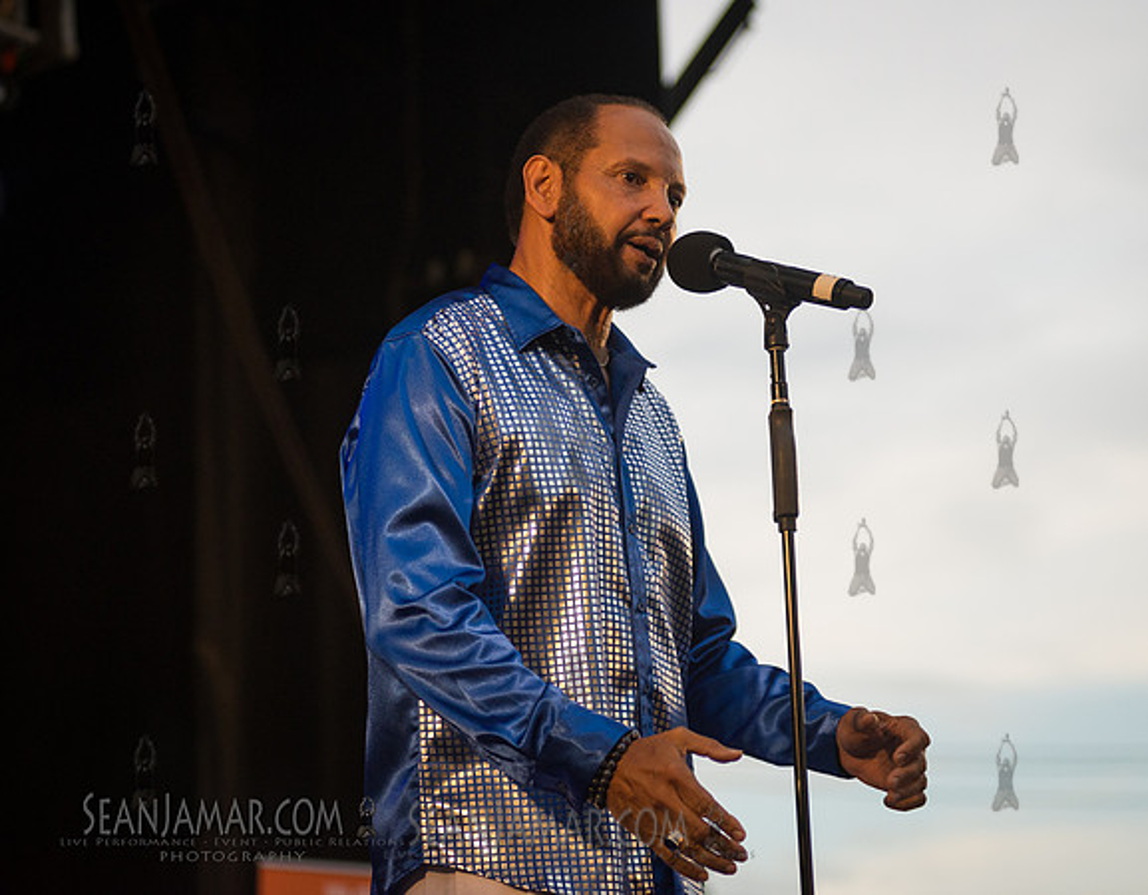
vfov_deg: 14.9
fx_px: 3416
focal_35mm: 102
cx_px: 543
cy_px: 418
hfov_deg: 19.1
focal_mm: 86
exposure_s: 1/1600
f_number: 3.5
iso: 1250
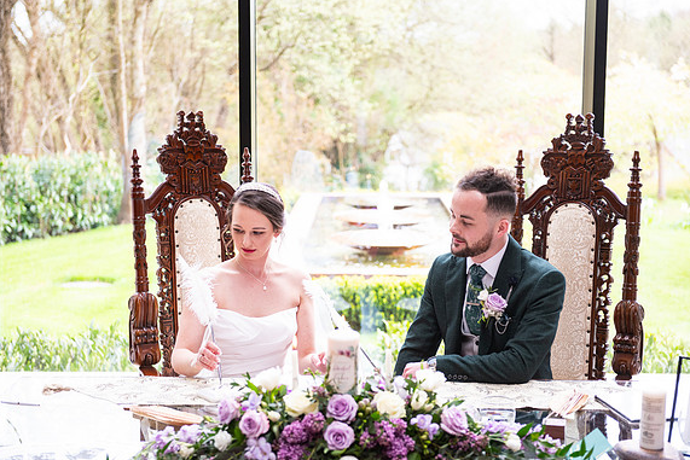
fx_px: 1208
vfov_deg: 21.6
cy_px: 231
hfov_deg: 31.9
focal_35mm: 63
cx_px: 343
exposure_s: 1/200
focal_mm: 62
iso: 500
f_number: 3.5
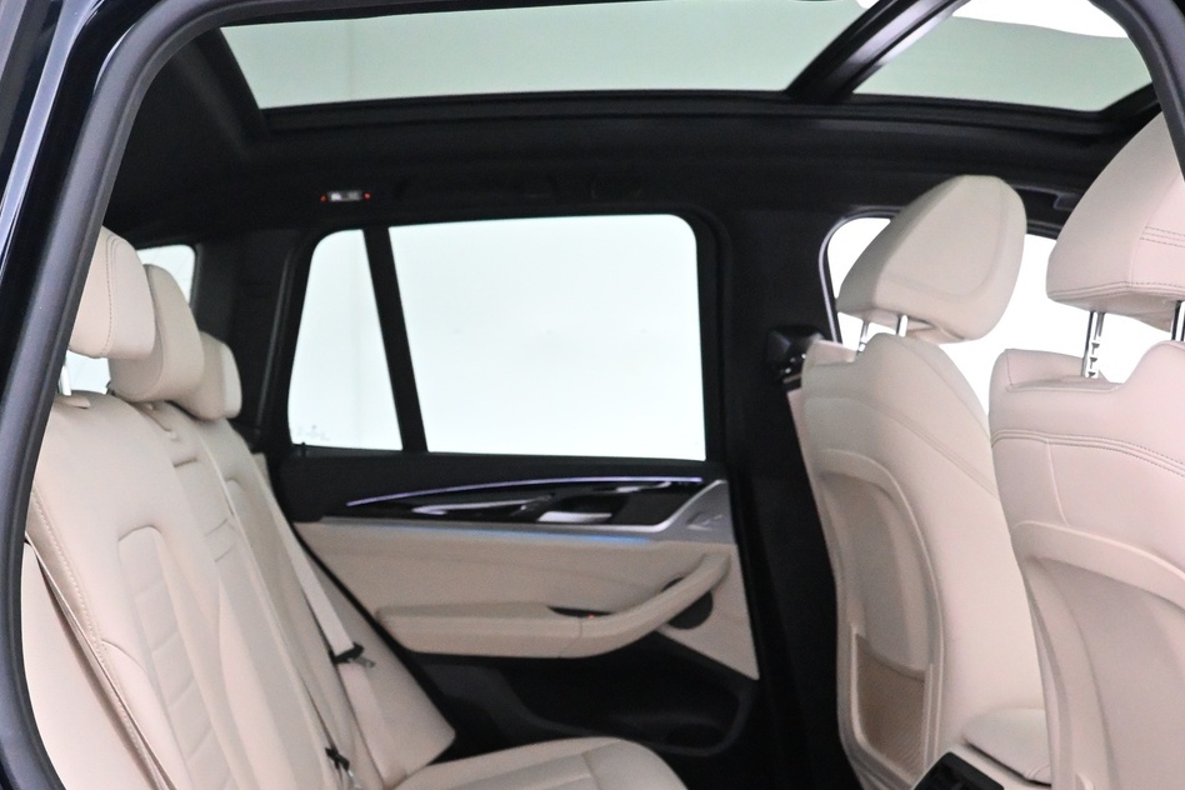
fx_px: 1349
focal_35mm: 41
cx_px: 471
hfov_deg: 47.1
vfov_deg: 32.0
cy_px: 599
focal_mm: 16
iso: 6400
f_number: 3.5
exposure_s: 1/60
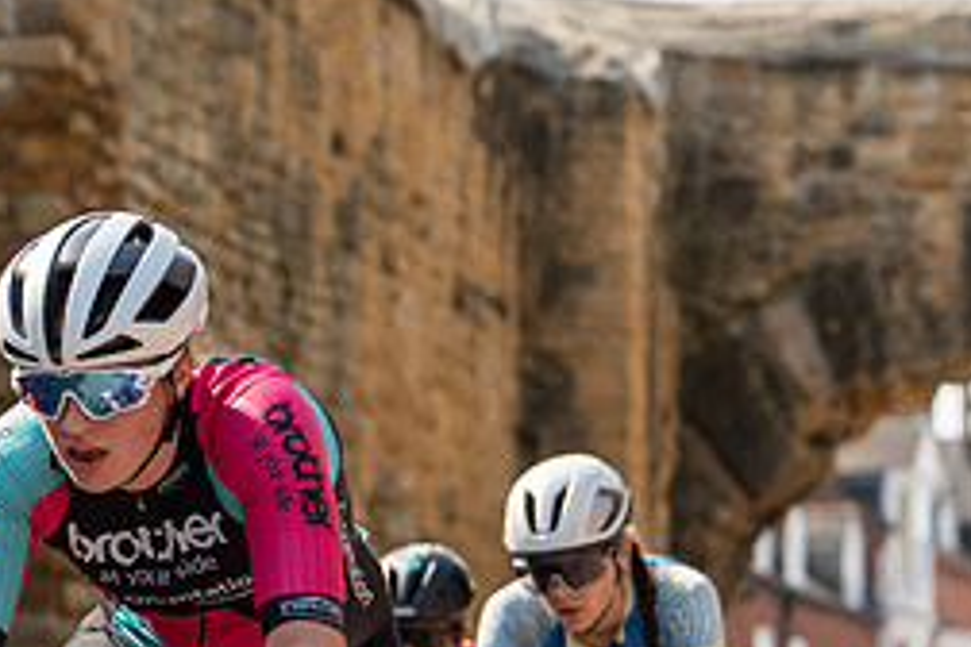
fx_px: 6203
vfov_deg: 6.0
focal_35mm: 230
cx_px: 139
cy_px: 395
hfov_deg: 8.9
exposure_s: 1/1000
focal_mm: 100
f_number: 4.5
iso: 200
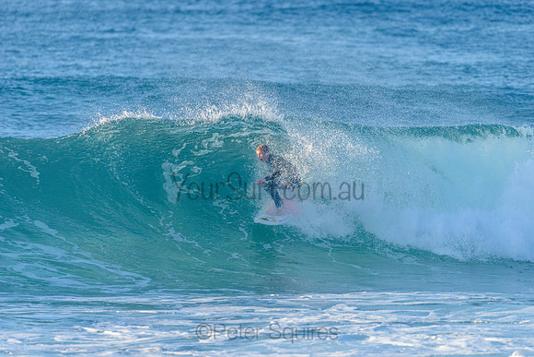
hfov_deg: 4.1
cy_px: 178
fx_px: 7418
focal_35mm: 500
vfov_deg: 2.8
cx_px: 267
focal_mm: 500
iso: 450
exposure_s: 1/2000
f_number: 5.6
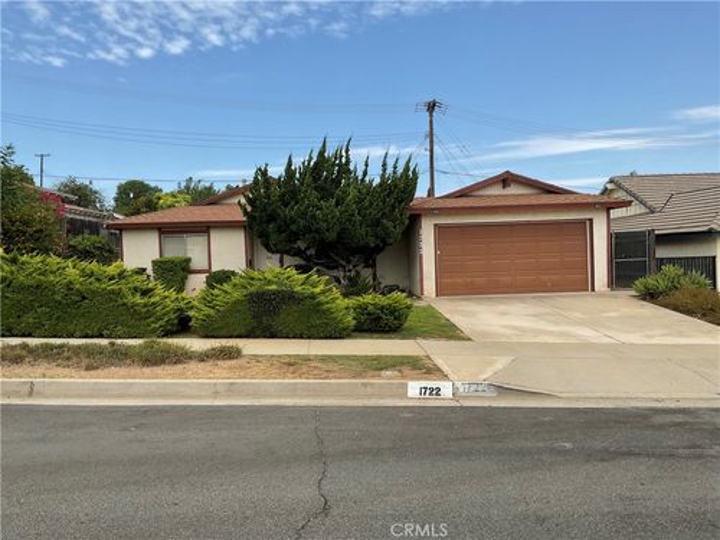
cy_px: 270
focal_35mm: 29
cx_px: 360
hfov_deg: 61.7
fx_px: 603
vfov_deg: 48.2
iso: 16
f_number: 1.8
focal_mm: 3
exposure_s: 1/1451
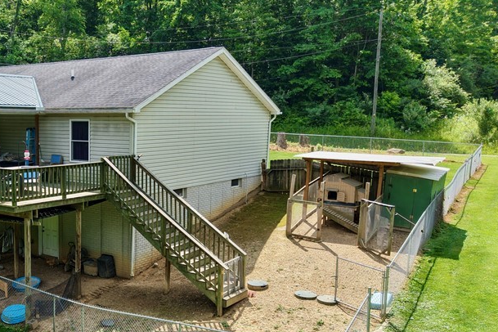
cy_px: 206
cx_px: 94
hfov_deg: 44.0
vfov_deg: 31.8
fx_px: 581
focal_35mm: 42
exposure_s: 1/1000
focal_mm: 8.67
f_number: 1.8
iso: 100
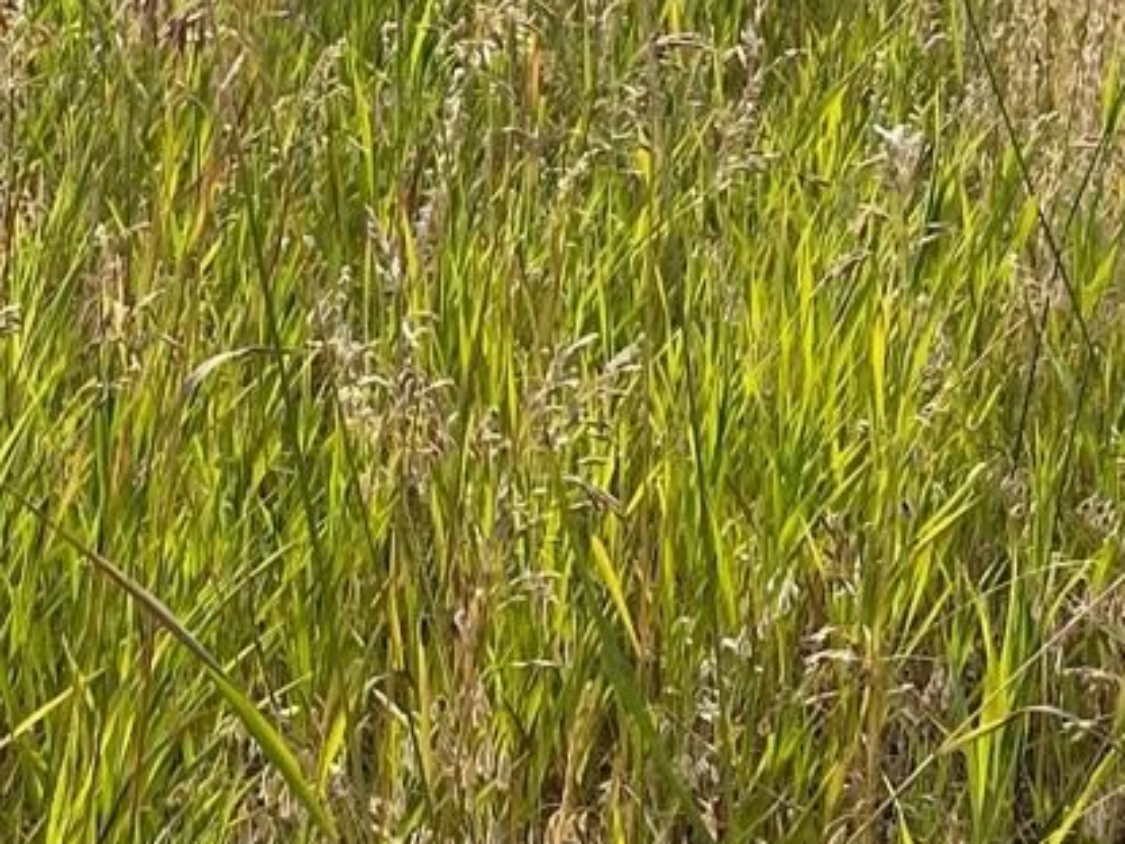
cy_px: -619
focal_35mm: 126
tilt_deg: -10.6
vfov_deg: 11.1
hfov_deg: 15.6
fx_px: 4095
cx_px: 260
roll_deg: -0.7
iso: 32
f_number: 1.6
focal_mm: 4.2
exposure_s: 1/2257
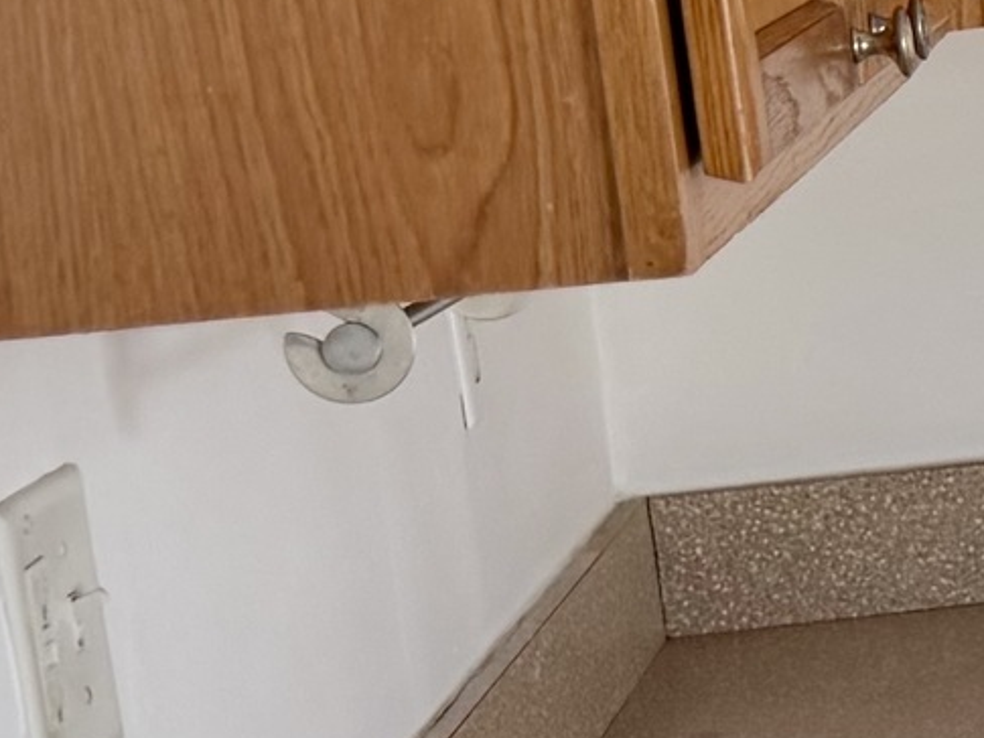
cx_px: 2709
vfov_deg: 9.8
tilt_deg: -6.3
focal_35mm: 152
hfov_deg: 10.3
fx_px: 4322
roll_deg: +4.1
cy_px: 278
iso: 64
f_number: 1.78
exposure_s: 1/121
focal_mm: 6.76
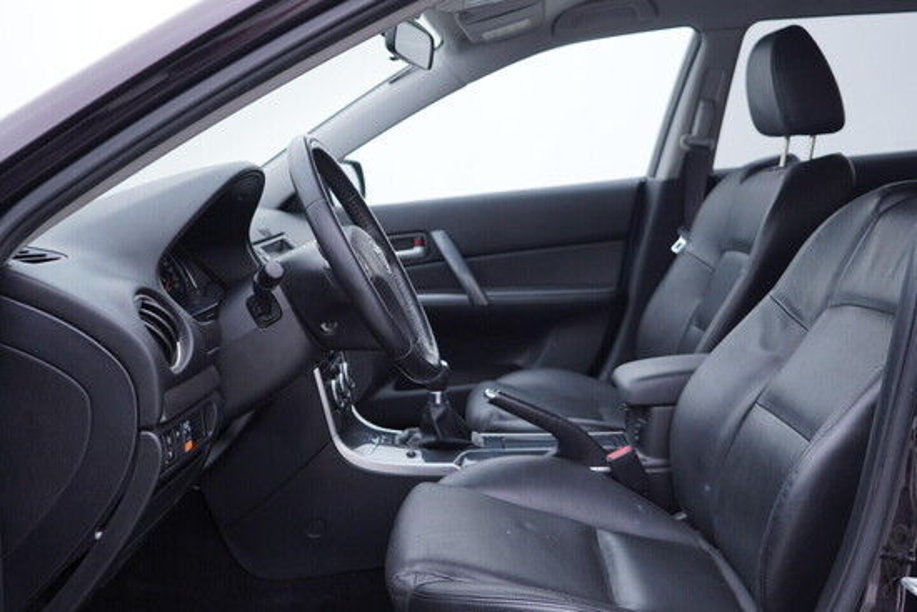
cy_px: 306
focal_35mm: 36
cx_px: 458
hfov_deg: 53.1
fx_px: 917
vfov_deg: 36.9
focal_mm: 24
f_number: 3.2
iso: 125
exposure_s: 1/40
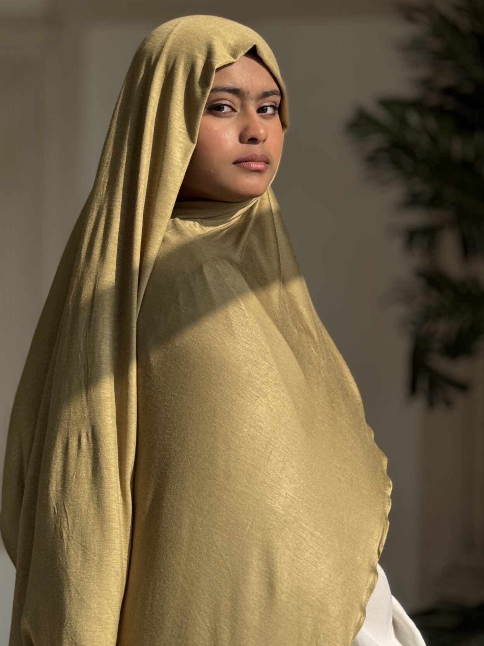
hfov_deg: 19.9
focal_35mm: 74
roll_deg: -1.0
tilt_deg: -0.6
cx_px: 205
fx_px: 1380
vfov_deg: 26.3
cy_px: 261
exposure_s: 1/3096
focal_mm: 6.76
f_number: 1.78
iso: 64
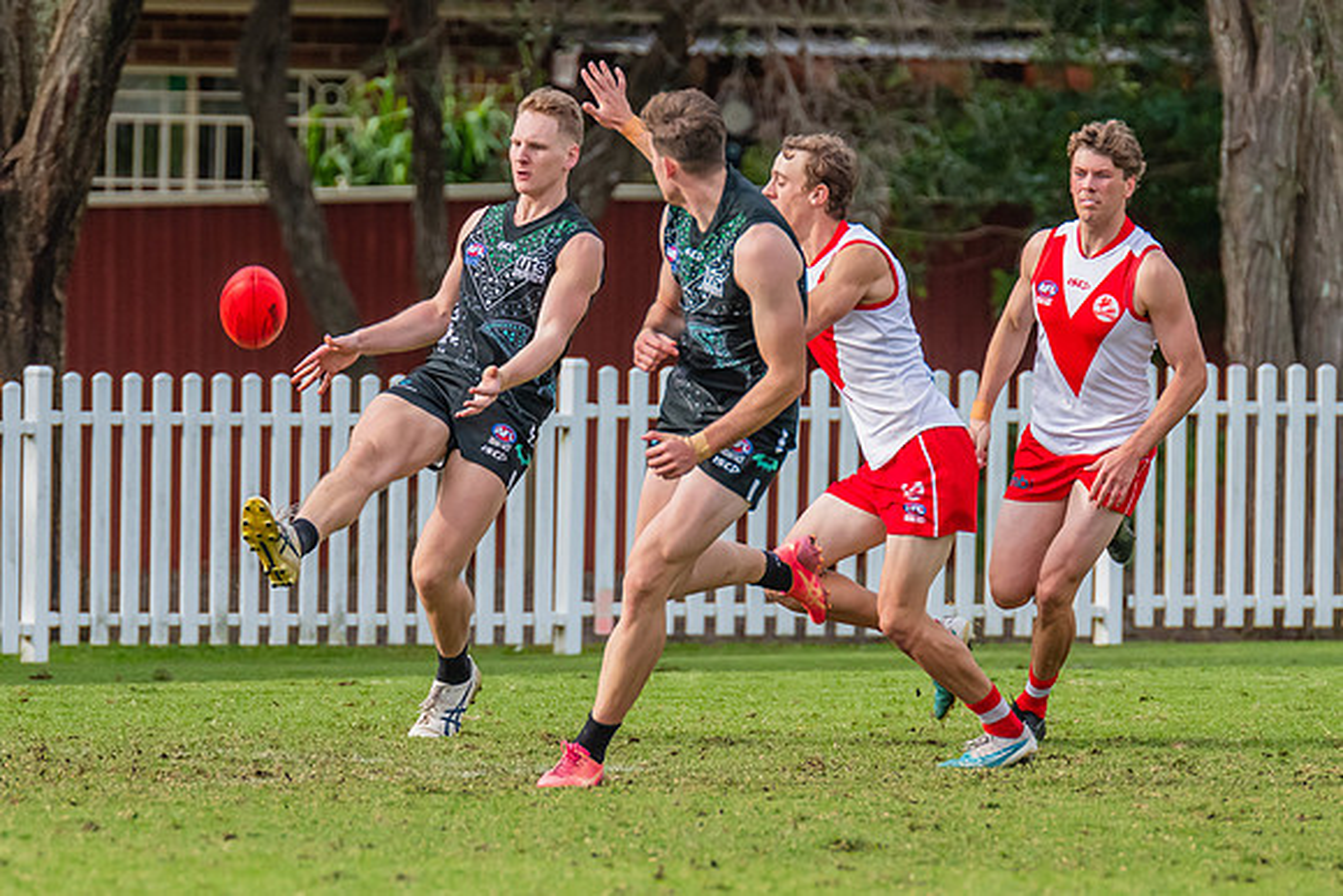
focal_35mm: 830
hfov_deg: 2.5
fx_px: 30960
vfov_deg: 1.7
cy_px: 326
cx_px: 496
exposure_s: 1/1600
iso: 800
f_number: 6.3
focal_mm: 420
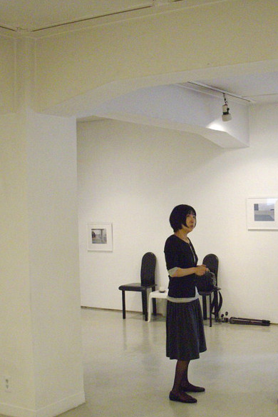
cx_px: 189
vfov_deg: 35.6
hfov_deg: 24.1
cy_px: 226
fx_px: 648
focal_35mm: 56
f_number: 2.8
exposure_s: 1/50
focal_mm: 6.2
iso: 345
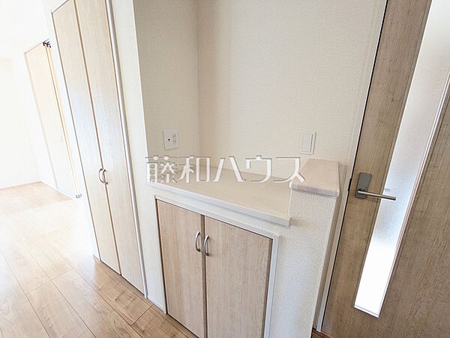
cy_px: 169
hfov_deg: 102.1
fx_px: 182
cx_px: 225
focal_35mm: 14
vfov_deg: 85.7
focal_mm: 1.83
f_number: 2.2
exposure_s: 1/33.3
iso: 143
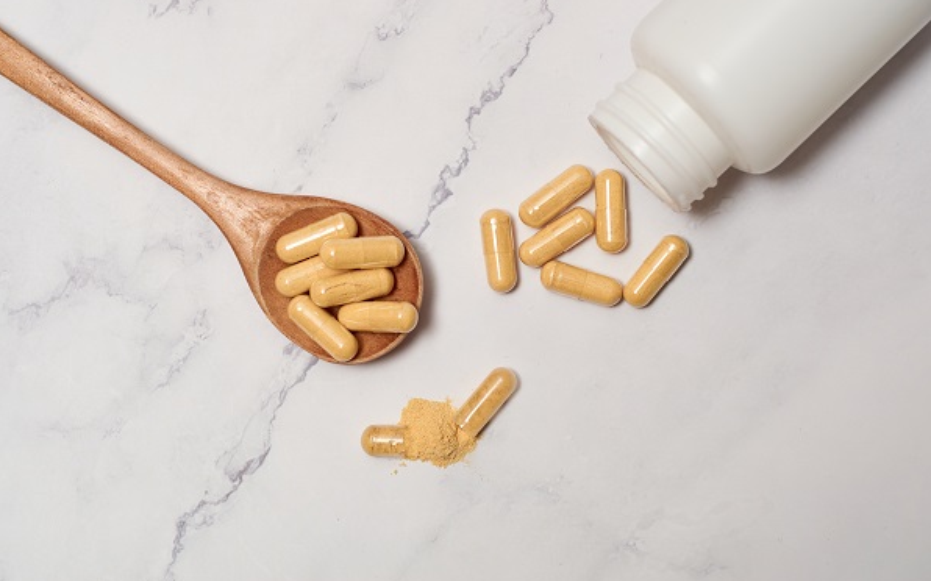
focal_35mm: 77
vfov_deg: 16.9
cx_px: 466
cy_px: 278
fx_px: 1953
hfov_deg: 26.8
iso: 100
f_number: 5.6
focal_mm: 50
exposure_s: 1/125
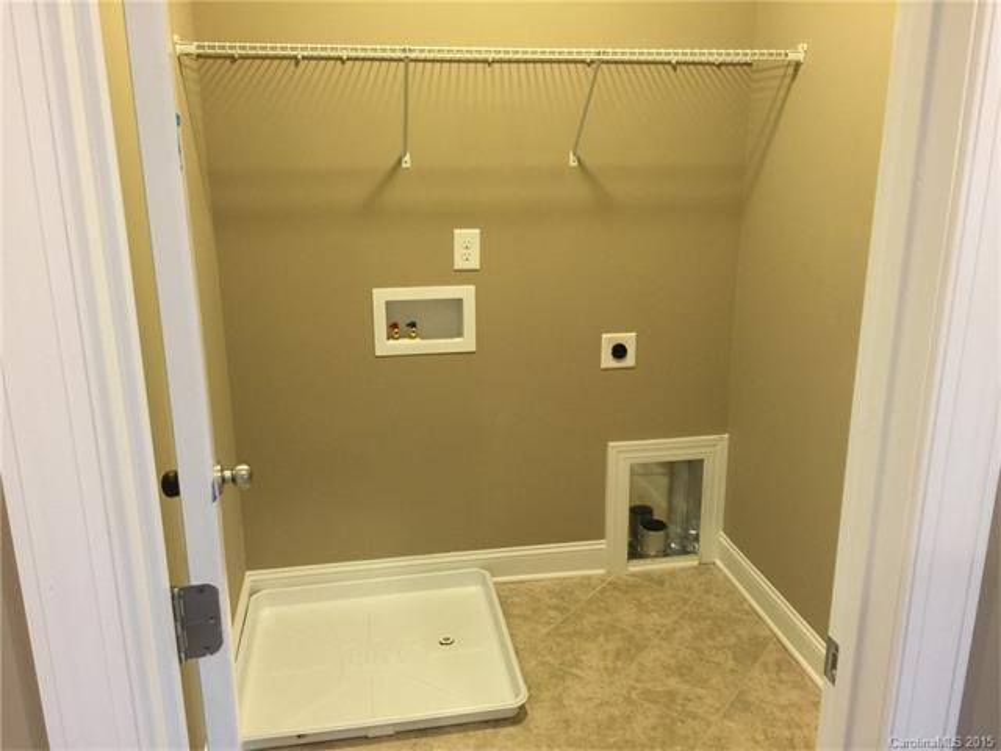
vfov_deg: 48.2
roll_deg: -0.1
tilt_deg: -15.1
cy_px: 376
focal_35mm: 29
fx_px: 839
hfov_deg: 61.7
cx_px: 500
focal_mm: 4.15
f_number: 2.2
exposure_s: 1/15
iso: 80
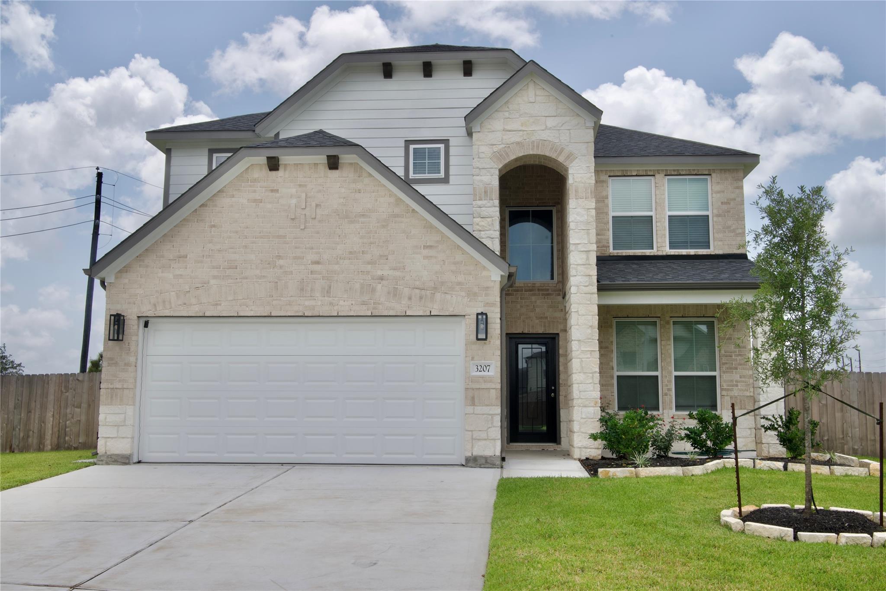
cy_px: 296
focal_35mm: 35
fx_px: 861
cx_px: 443
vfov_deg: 37.9
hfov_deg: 54.4
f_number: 22
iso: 200
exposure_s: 1/100
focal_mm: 35
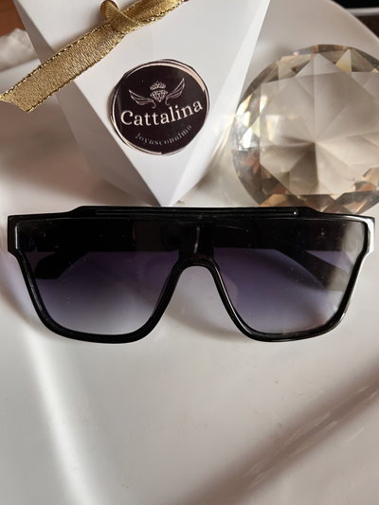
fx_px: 379
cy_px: 252
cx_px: 190
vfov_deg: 67.3
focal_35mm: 26
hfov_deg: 53.1
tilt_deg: -62.4
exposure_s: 1/64
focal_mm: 5.1
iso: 125
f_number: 1.6
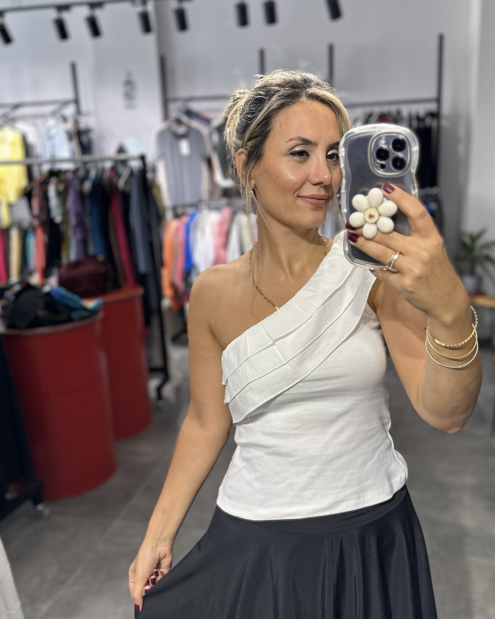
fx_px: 568
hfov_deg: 47.1
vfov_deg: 57.1
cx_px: 268
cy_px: 331
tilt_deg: -14.9
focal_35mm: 31
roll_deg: +2.1
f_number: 1.78
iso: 100
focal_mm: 6.86
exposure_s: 1/121
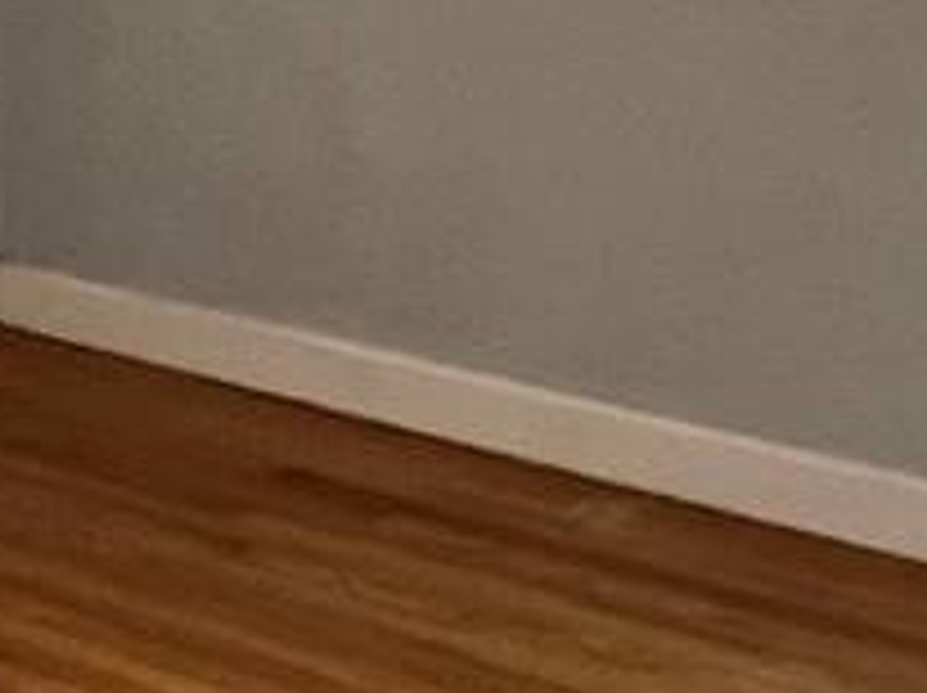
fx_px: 2702
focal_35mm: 101
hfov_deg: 17.6
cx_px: -428
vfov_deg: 14.6
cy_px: 351
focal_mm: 1.57
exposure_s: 1/60
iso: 200
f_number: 1.8
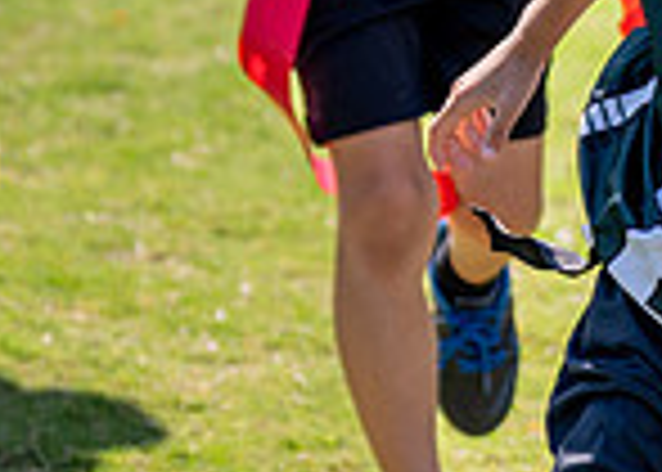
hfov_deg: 5.8
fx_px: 6505
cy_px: -202
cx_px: 916
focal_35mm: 346
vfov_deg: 4.1
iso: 200
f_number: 2.8
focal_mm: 70
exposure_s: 1/2000
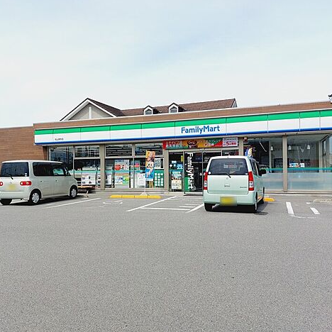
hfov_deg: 55.6
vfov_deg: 55.6
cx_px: 157
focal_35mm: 29
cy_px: 167
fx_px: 315
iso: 25
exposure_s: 1/1238
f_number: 1.8
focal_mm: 5.23
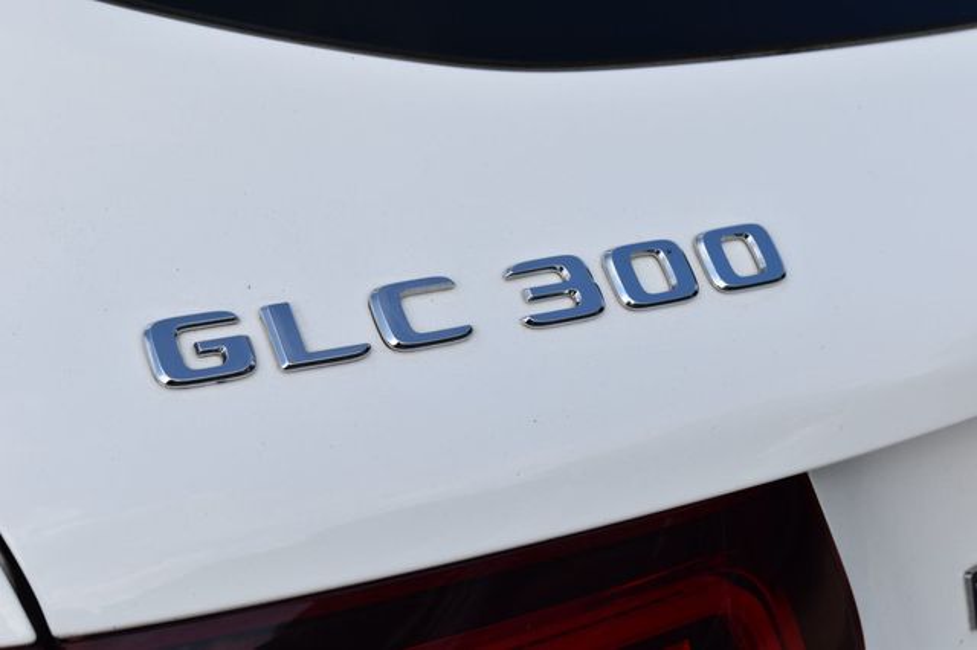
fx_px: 2238
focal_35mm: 82
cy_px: 325
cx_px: 488
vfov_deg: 16.5
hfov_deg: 24.6
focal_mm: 55
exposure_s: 1/640
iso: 200
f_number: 8
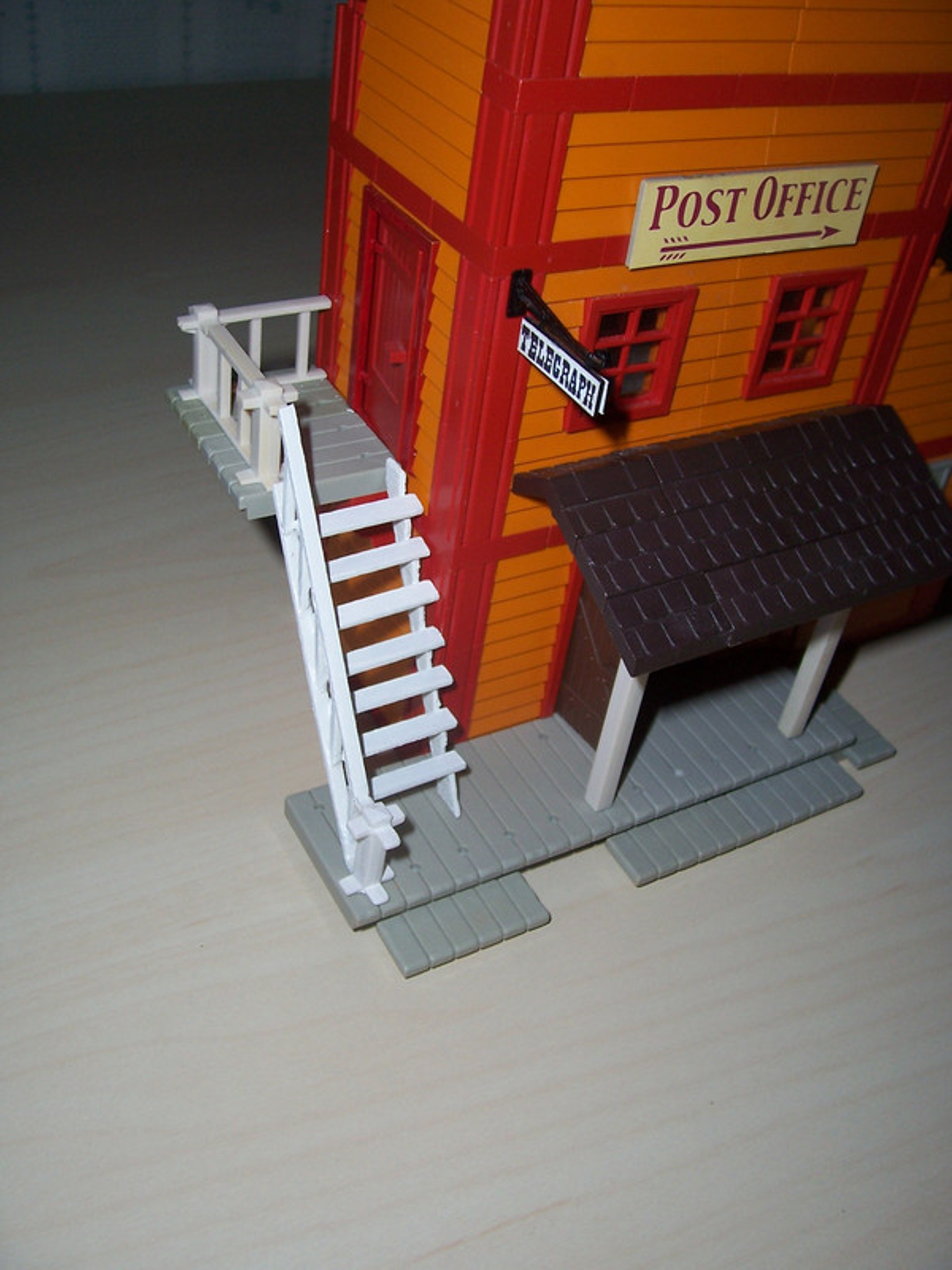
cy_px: 635
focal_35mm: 34
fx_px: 1247
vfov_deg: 54.0
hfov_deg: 41.8
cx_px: 476
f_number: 2.7
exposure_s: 1/60
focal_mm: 5.6
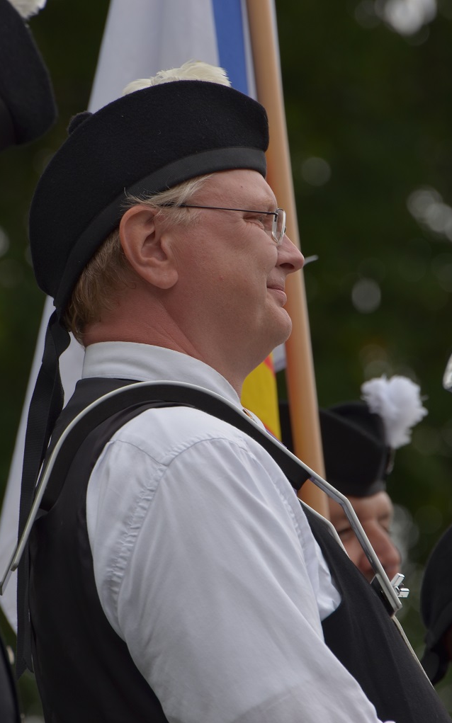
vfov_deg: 5.1
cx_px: 237
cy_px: 362
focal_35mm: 413
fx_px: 8141
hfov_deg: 3.2
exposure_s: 1/100
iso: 180
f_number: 10
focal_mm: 270
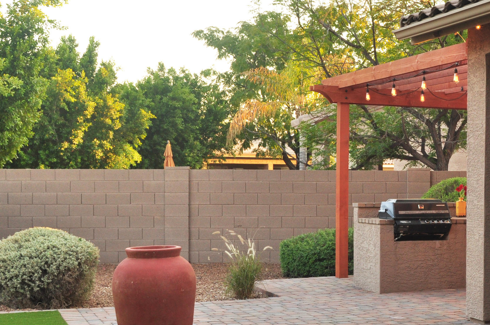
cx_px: 426
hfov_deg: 28.0
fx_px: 952
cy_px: 191
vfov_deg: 19.4
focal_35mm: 70
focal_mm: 26
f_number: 9
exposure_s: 1/40
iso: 320
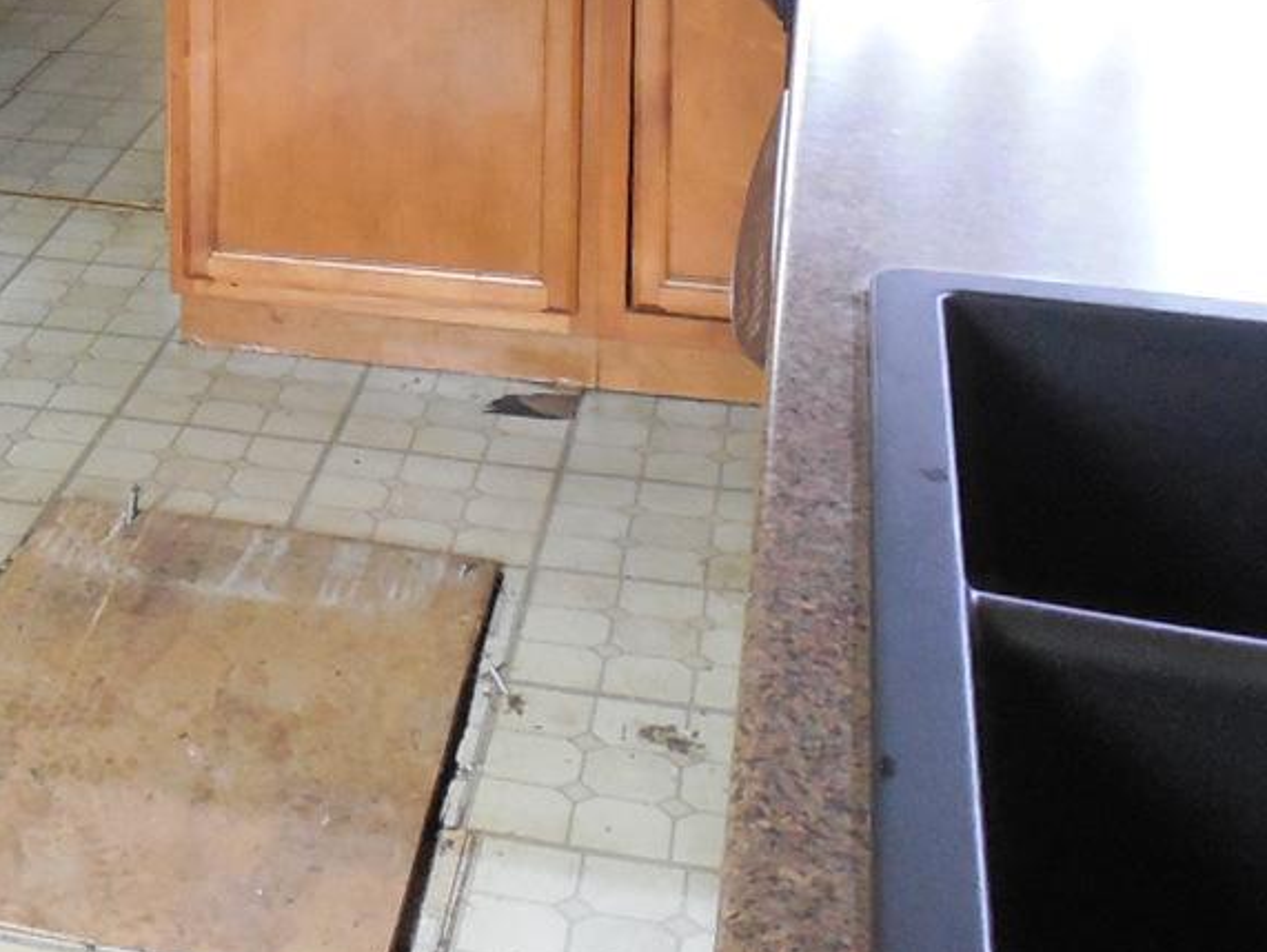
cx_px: 31
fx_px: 2564
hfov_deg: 26.4
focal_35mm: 70
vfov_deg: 19.3
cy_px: -315
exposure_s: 1/8
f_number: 3.3
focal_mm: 4.5
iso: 450
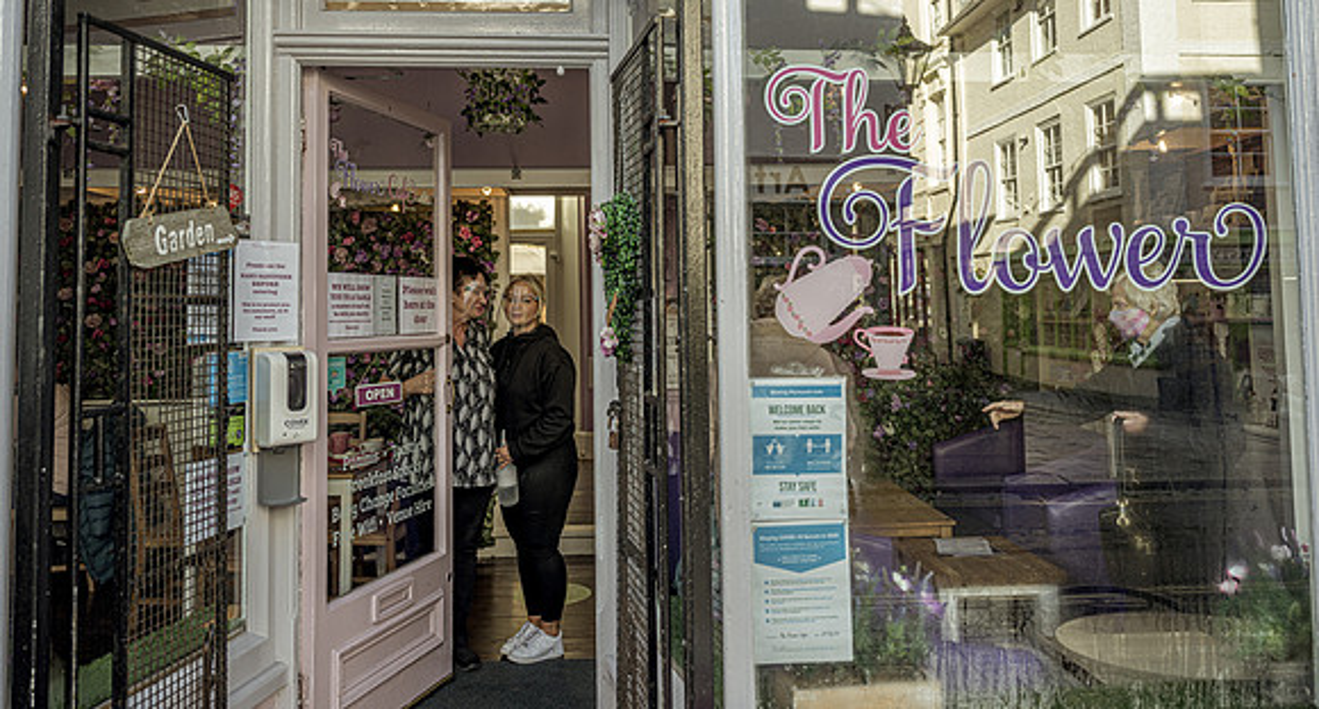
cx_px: 673
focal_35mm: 29
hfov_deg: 67.2
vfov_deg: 39.1
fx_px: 992
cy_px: 257
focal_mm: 24
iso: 100
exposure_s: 1/160
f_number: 2.8
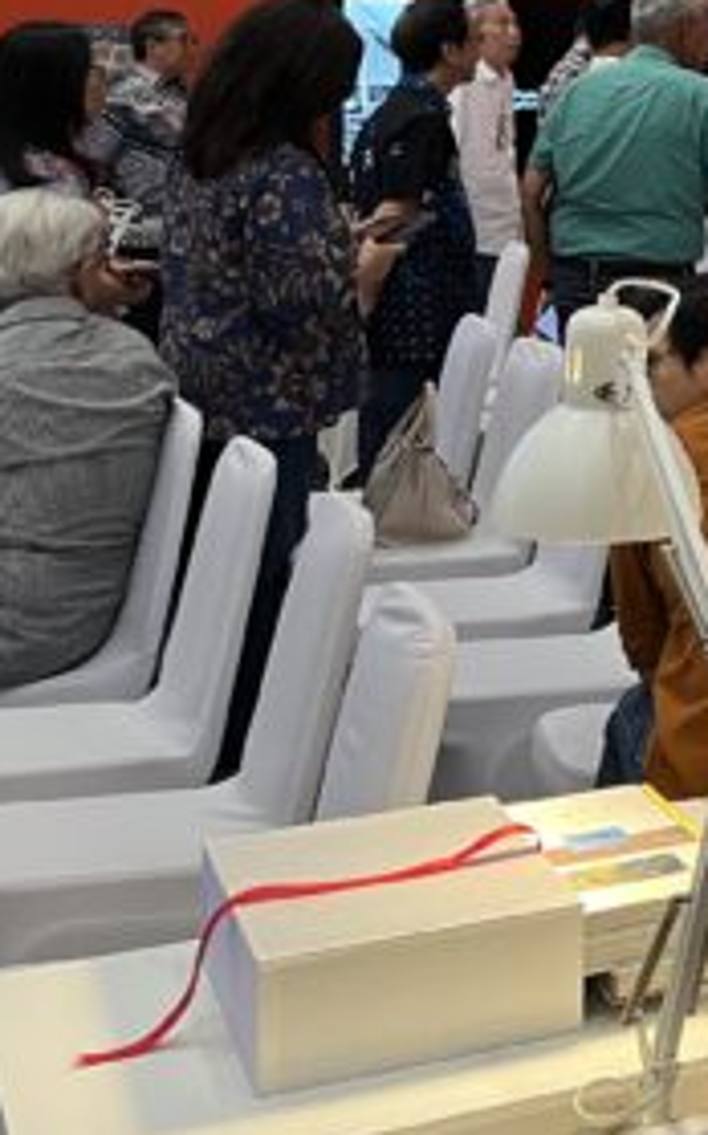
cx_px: 1359
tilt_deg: -1.6
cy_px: 110
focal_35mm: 76
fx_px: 2350
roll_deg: -0.7
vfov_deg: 26.3
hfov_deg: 14.6
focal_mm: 5.1
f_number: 1.6
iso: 125
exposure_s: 1/63
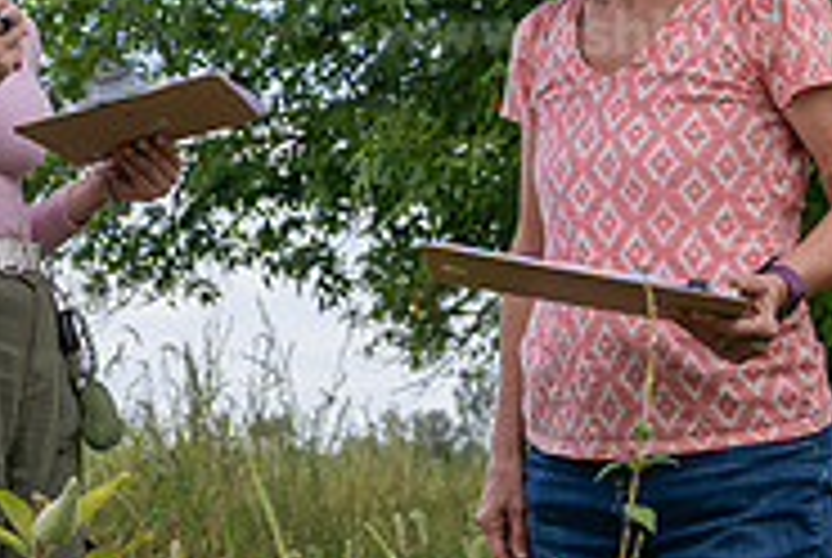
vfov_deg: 14.1
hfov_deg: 20.8
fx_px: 2245
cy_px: 128
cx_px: 171
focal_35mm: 97
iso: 125
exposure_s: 1/640
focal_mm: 31
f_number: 3.5
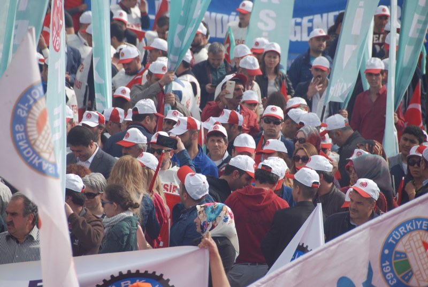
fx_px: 3572
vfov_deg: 4.6
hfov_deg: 6.9
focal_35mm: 300
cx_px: 214
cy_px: 144
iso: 200
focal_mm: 200
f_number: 5.6
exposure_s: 1/640
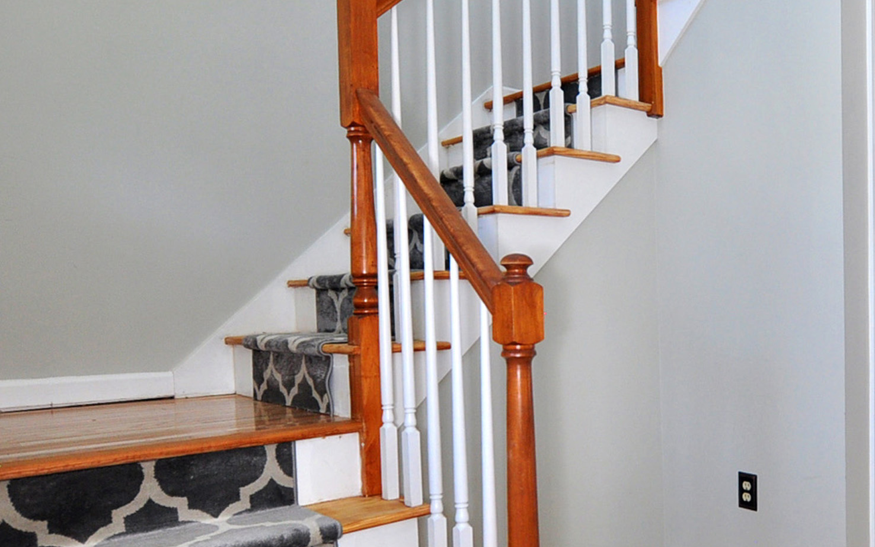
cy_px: 323
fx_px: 716
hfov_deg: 59.3
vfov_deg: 41.7
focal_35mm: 30
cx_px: 665
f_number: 5
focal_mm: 10
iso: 400
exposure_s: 1/50
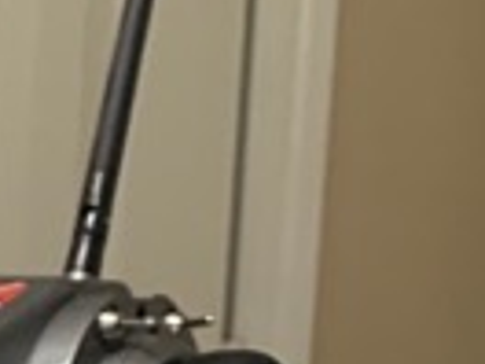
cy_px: 938
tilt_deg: -11.3
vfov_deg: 7.0
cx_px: -970
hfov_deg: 8.4
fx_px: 2760
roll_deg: -0.4
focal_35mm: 197
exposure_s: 1/60
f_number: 1.8
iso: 125
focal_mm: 4.25
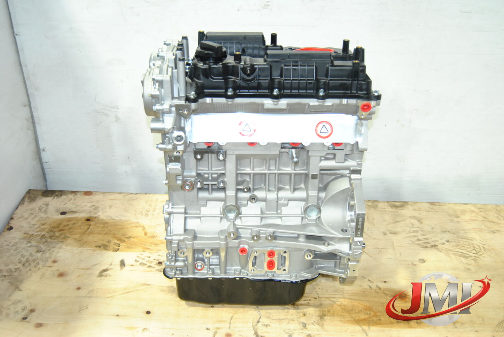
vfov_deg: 34.3
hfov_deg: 49.5
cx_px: 252
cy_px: 168
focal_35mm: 39
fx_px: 547
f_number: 5
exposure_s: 1/100
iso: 800
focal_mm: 26
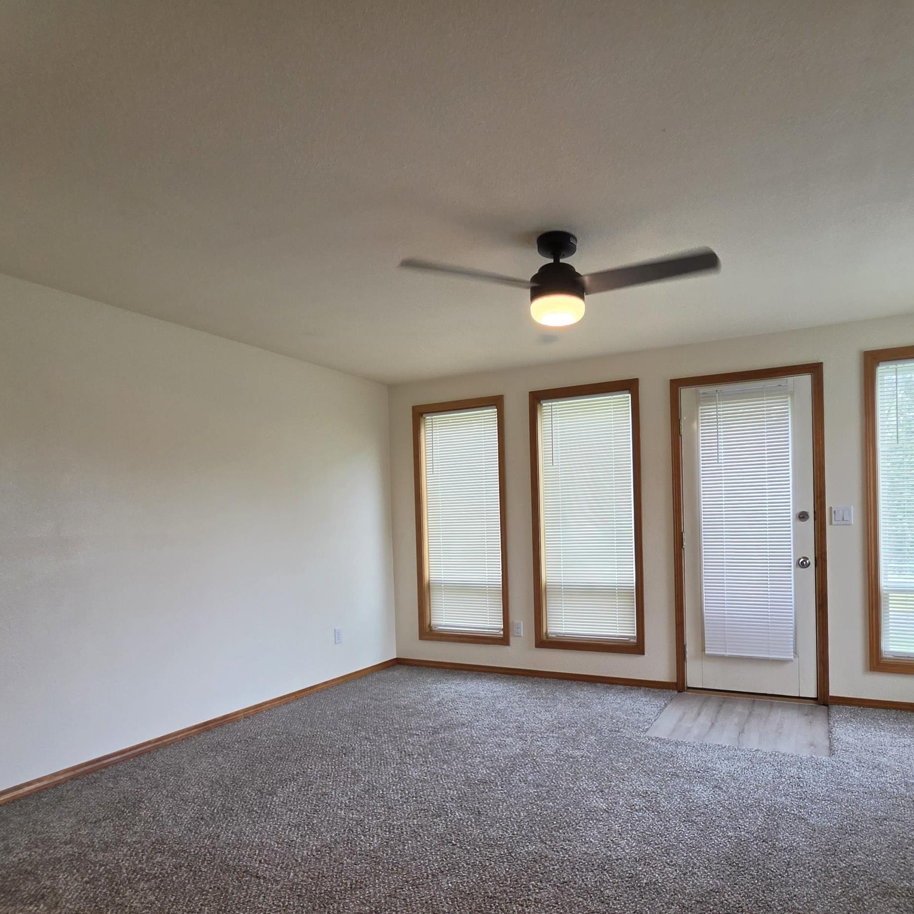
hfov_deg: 76.7
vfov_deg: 77.0
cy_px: 537
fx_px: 568
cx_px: 552
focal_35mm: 19
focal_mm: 2.2
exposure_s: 1/120
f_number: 1.9
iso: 80
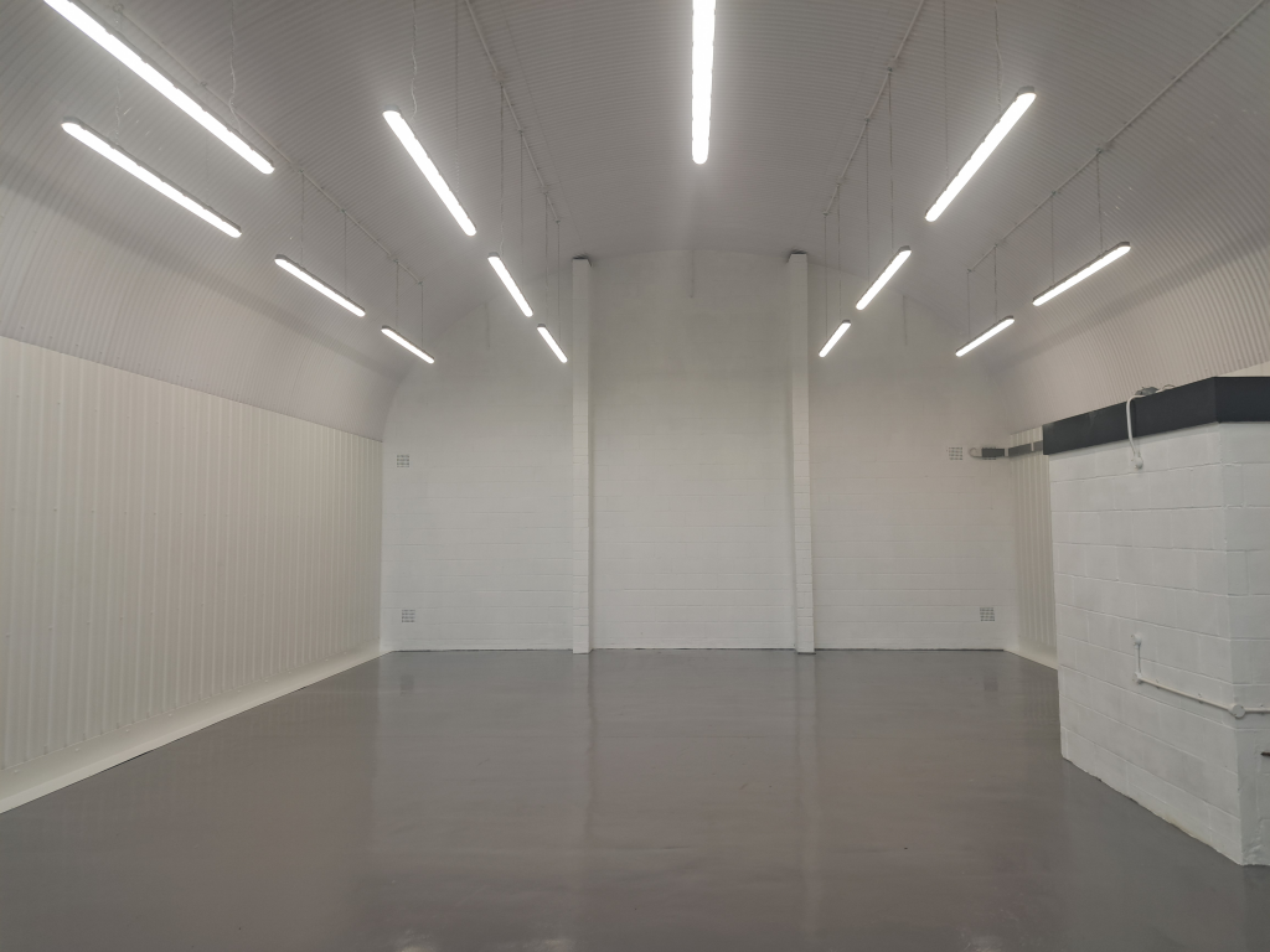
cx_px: 635
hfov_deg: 71.6
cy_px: 476
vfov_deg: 56.8
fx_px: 881
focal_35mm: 24
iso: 50
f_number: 1.8
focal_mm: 5.23
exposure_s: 1/400
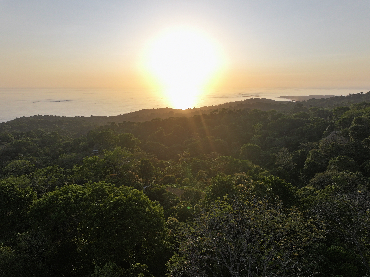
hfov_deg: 71.6
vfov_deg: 56.8
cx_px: 185
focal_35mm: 24
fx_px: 256
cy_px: 138
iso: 130
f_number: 2.8
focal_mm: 12.29
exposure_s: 1/1600
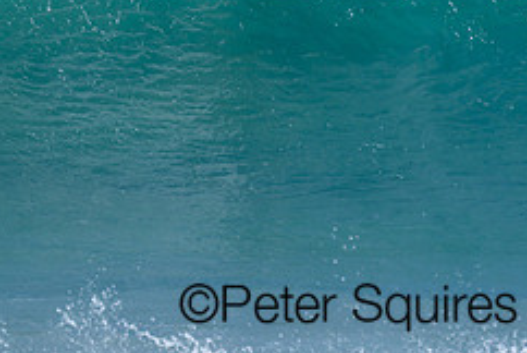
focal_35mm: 1340
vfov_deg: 1.0
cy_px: -58
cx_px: 348
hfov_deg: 1.5
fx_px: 19640
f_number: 8
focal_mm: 560
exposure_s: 1/2000
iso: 500
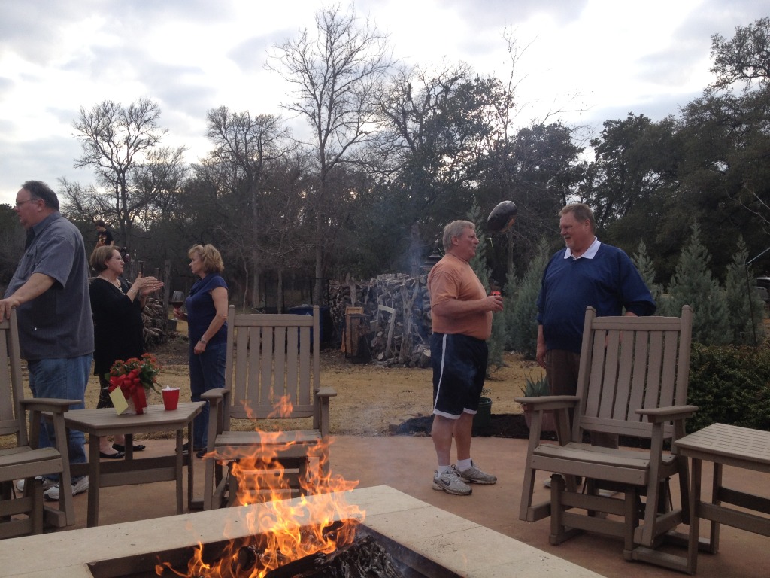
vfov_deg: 40.7
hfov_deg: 52.6
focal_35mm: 35
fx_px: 779
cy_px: 289
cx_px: 385
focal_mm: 4.28
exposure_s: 1/464
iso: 50
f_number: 2.4
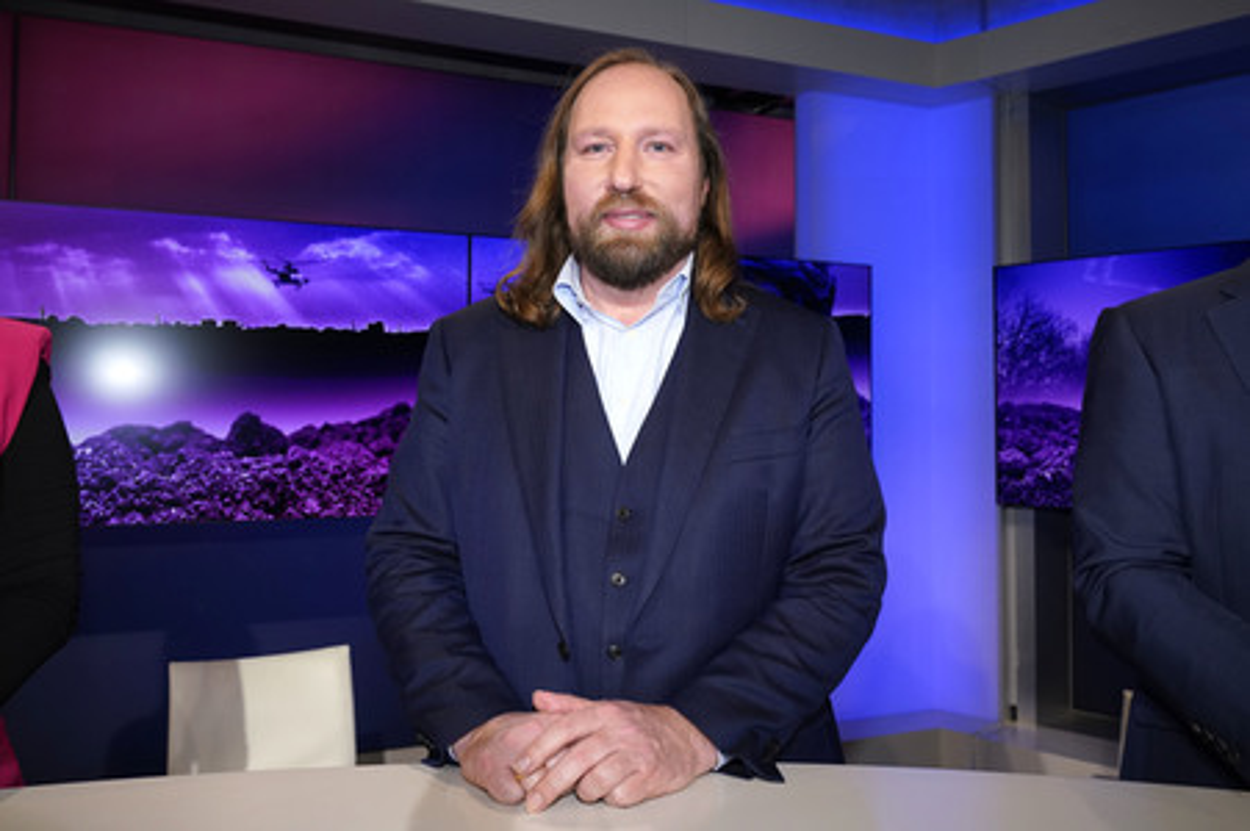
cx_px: 625
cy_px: 416
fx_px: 971
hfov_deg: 65.5
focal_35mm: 28
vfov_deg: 46.3
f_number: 5.6
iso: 1600
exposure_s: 1/125
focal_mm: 28
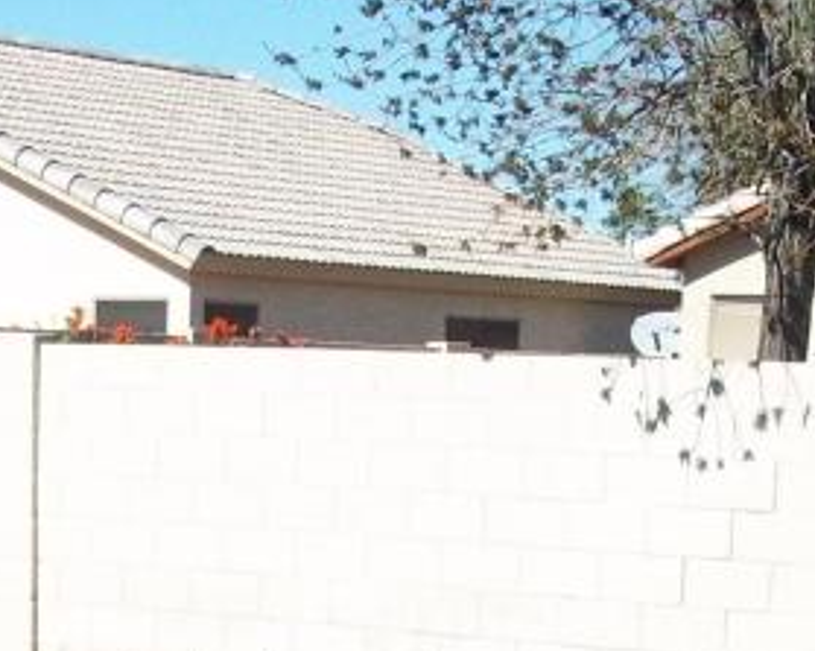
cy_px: 812
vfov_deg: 11.7
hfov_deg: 14.9
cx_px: 210
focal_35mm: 129
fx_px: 3111
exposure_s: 1/500
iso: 200
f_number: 8
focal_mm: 6.5
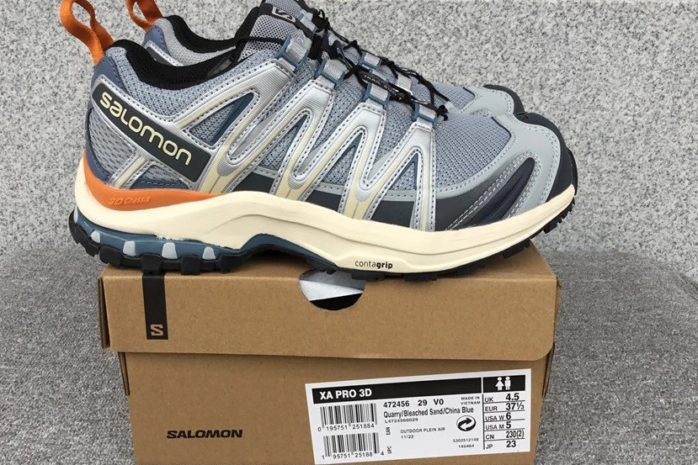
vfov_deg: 37.9
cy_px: 229
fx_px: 679
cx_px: 328
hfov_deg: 54.4
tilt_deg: -21.2
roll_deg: +0.5
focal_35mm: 35
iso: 25
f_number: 2.4
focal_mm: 3.3
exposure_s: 1/129
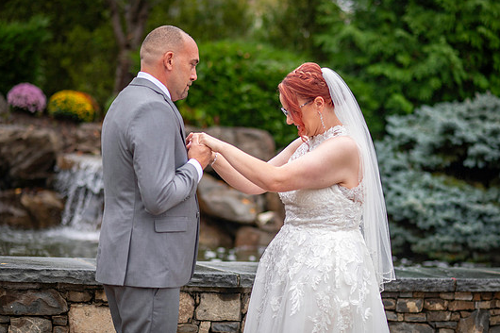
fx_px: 1291
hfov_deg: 21.9
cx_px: 269
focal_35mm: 93
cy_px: 173
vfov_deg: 14.7
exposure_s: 1/3200
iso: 640
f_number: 2.2
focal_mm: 85
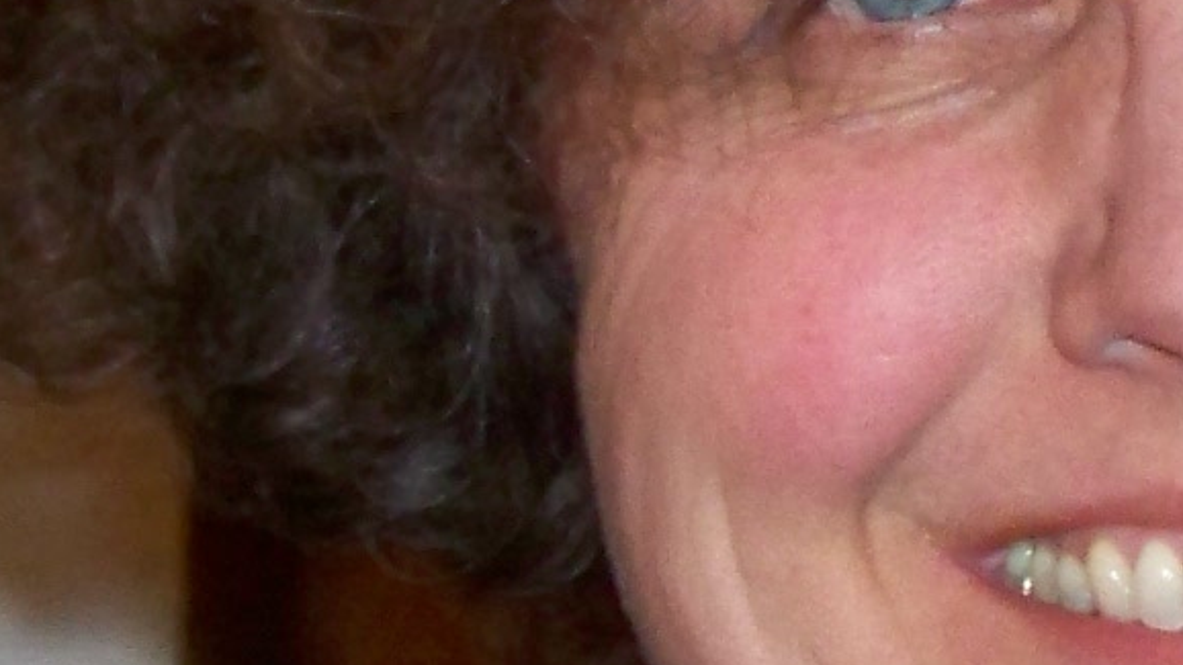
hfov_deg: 6.3
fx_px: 10727
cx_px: 1355
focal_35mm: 342
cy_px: -561
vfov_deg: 3.5
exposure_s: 1/40
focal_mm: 11.6
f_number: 3.2
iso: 200
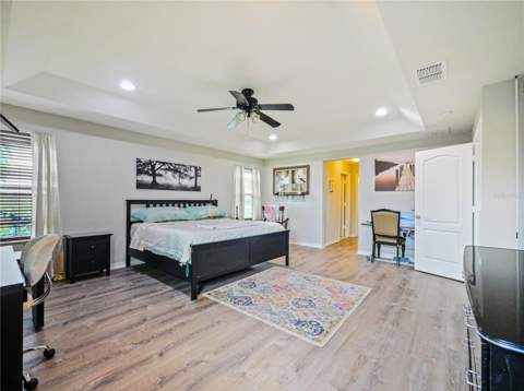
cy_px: 196
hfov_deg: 102.2
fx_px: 212
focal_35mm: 14
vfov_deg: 85.5
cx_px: 262
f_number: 4
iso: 3200
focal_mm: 7
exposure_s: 1/40
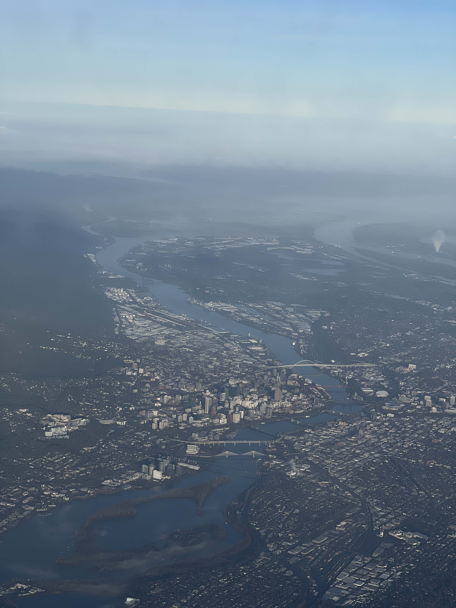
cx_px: 228
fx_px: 1352
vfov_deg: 25.3
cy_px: 304
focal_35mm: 77
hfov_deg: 19.1
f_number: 2.8
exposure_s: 1/732
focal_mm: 9
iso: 32
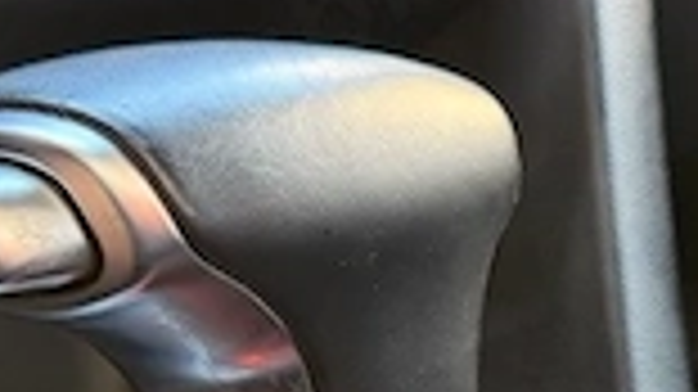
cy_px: 676
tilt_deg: -25.8
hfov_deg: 20.8
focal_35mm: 101
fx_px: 1868
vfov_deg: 11.2
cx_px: 612
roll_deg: -3.4
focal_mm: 6.76
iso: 200
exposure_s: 1/60
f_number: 1.78
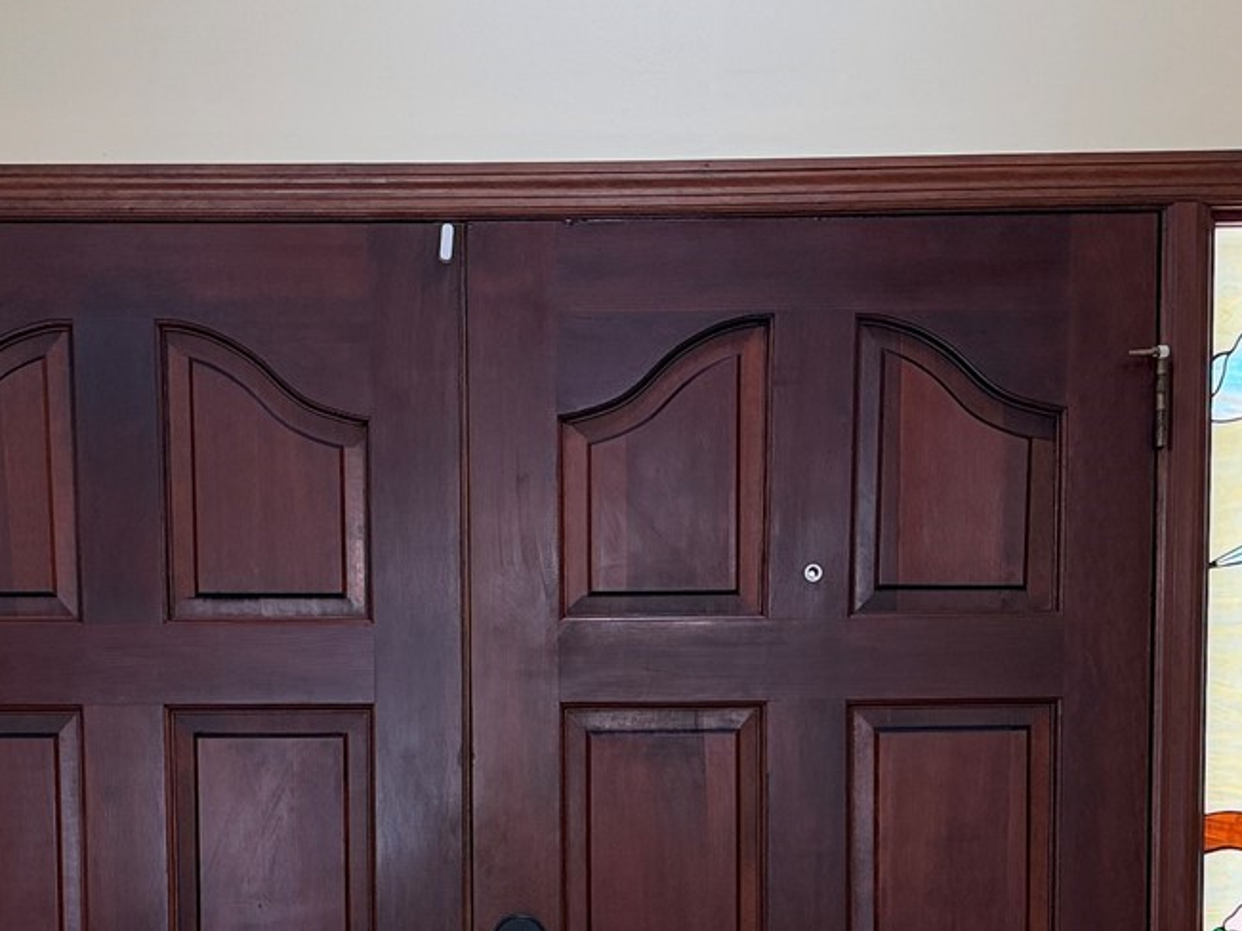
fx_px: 2116
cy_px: 954
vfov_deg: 23.6
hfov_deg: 32.7
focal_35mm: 59
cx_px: 530
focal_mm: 6.76
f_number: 1.78
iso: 200
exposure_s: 1/120
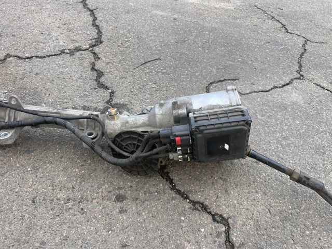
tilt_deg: -46.7
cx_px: 166
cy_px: 124
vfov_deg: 53.0
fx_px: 249
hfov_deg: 67.3
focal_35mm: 26
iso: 32
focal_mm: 4.2
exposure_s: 1/626
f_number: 1.6
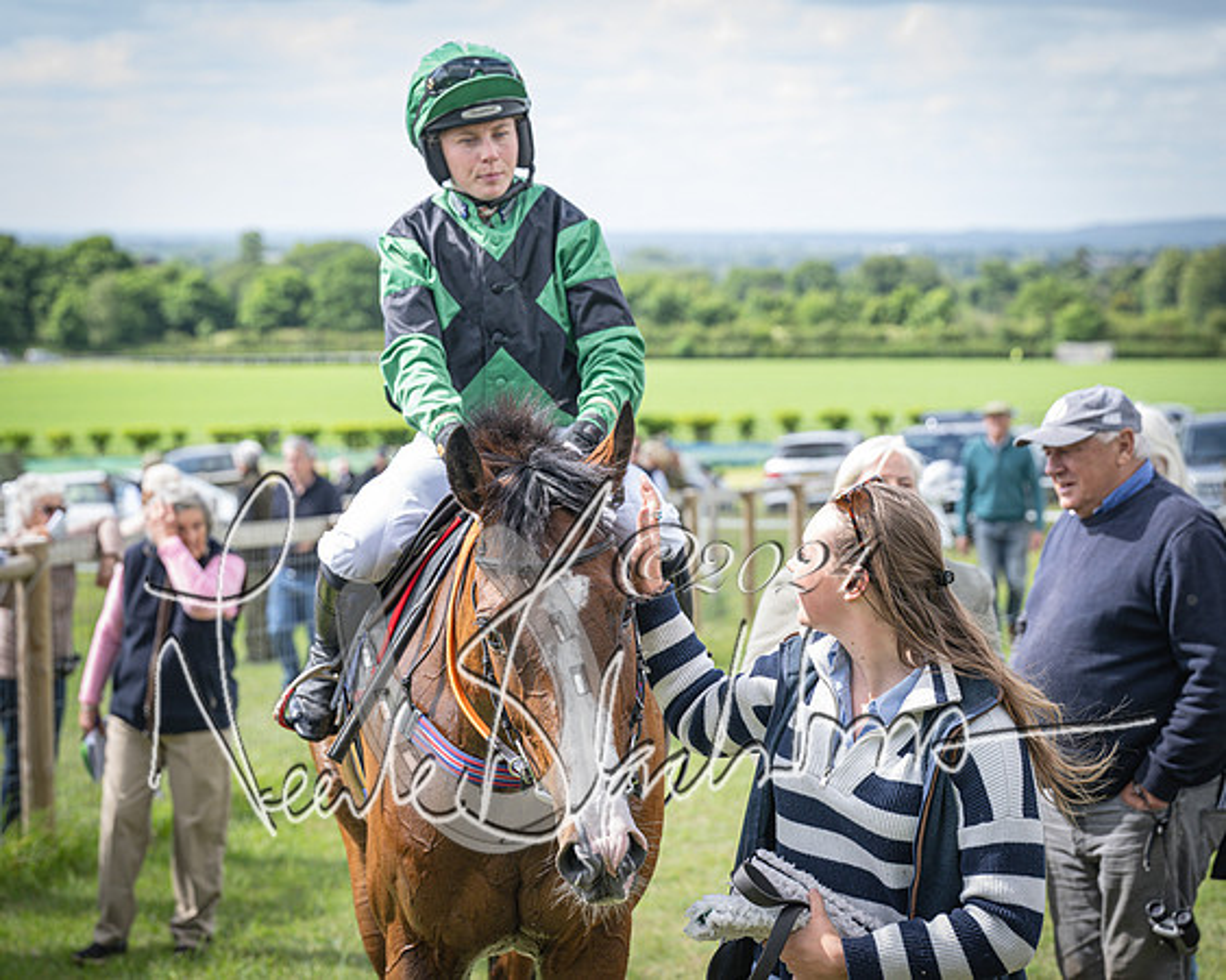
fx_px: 3170
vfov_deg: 17.6
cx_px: 552
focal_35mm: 87
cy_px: 515
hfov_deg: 21.9
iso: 400
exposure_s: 1/1000
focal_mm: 70
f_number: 4
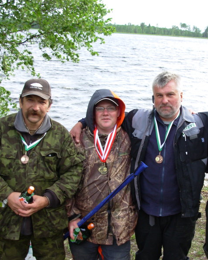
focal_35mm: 50
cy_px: 129
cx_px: 150
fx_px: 384
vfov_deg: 37.3
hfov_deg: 29.9
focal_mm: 6.3
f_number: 2.9
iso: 50
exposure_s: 1/80.6
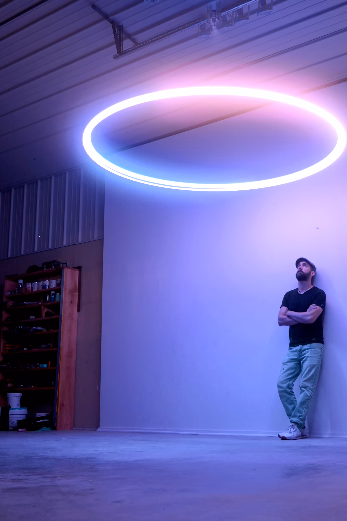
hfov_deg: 29.0
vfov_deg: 42.7
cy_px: 282
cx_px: 228
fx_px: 666
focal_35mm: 46
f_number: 4
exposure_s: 8
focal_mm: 31
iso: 640
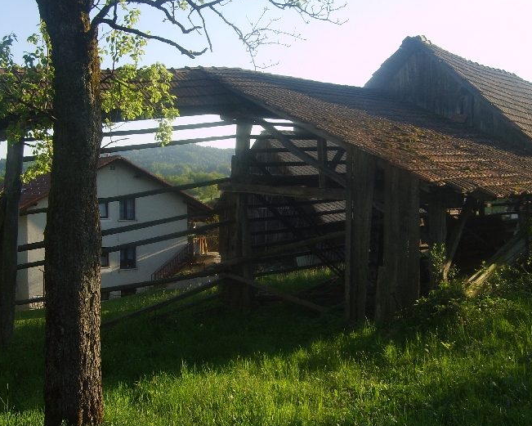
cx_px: 258
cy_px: 197
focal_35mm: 42
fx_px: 661
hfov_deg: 43.8
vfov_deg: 35.7
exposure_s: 1/350
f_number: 2.8
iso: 50
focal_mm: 5.8
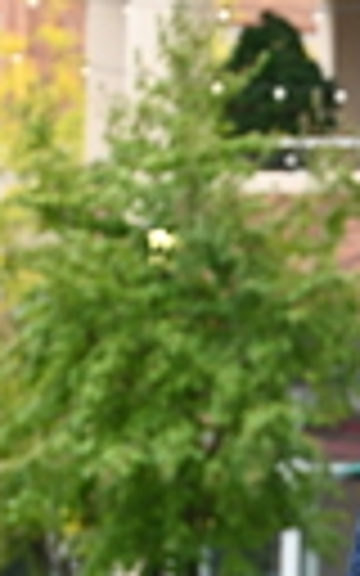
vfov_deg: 6.7
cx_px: 650
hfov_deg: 4.2
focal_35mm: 311
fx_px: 4882
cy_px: 454
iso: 640
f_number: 2.8
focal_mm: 71
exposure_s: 1/1250
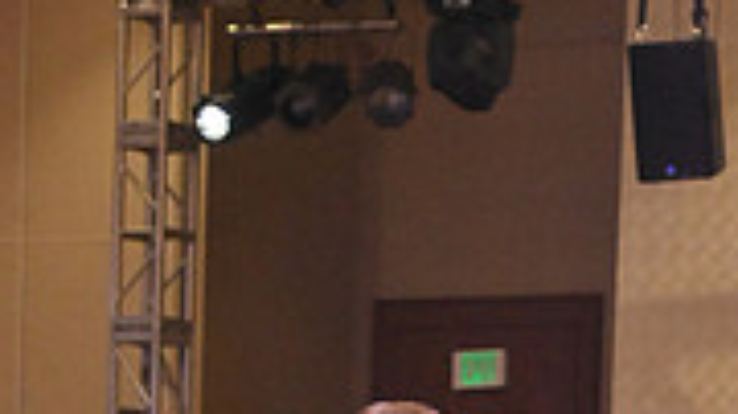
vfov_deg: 5.3
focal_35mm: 220
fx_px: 4303
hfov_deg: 9.8
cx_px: 576
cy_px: 1111
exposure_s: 1/200
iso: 6400
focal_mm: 65
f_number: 9
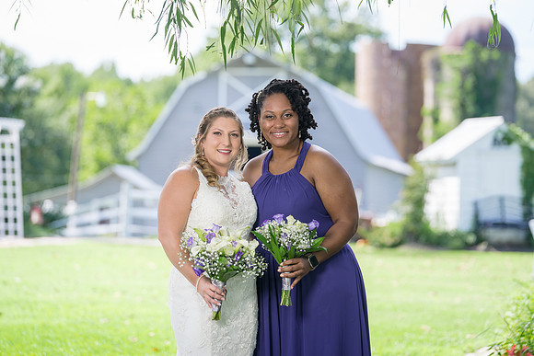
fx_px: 2322
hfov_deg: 13.1
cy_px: 178
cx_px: 269
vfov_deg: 8.8
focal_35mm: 156
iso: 100
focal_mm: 154
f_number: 4
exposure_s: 1/200
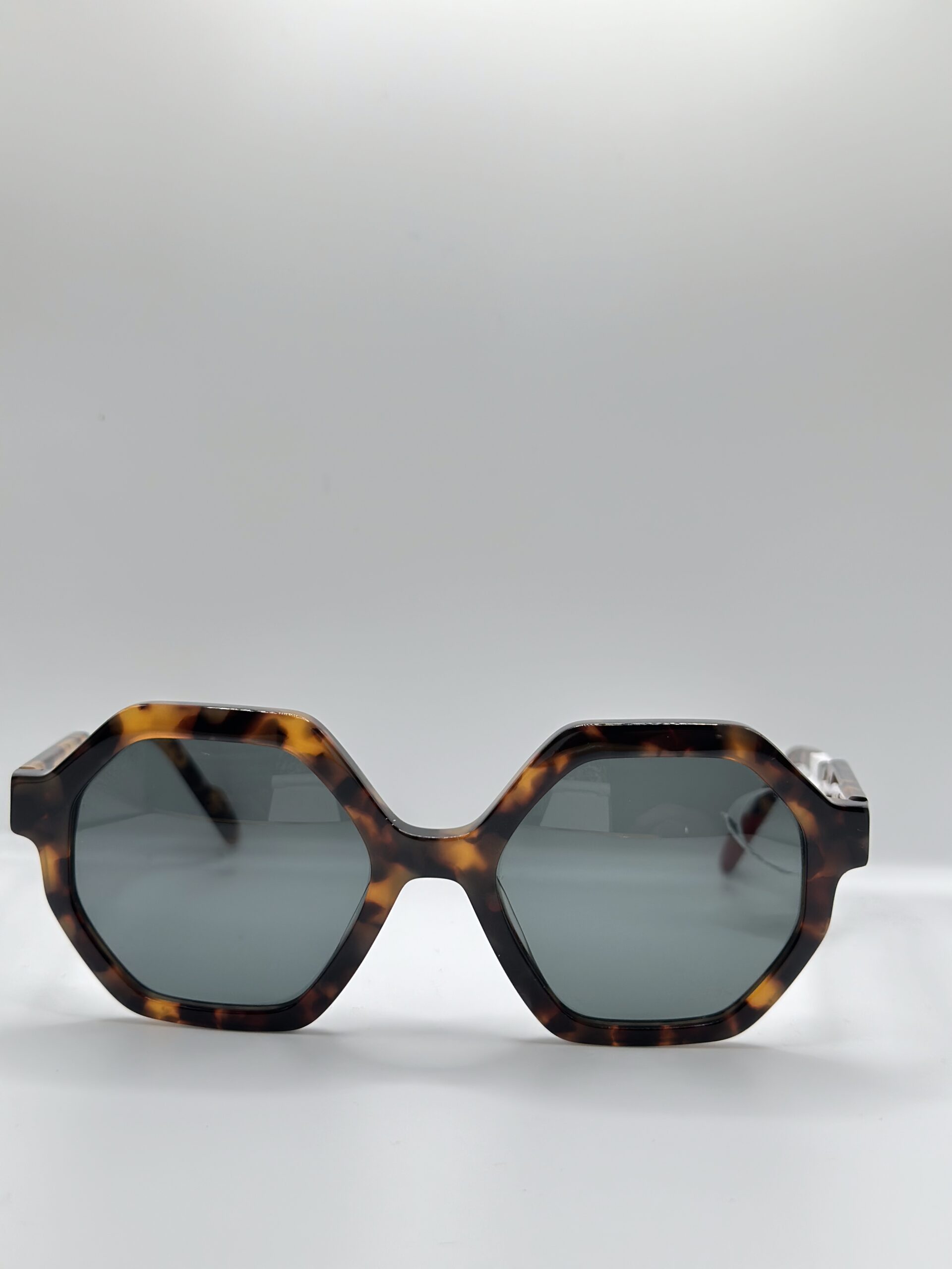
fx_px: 1760
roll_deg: -0.7
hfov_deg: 30.3
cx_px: 476
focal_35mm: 48
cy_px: 634
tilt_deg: -27.2
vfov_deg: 39.7
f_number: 1.78
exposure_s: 1/336
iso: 80
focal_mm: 6.86
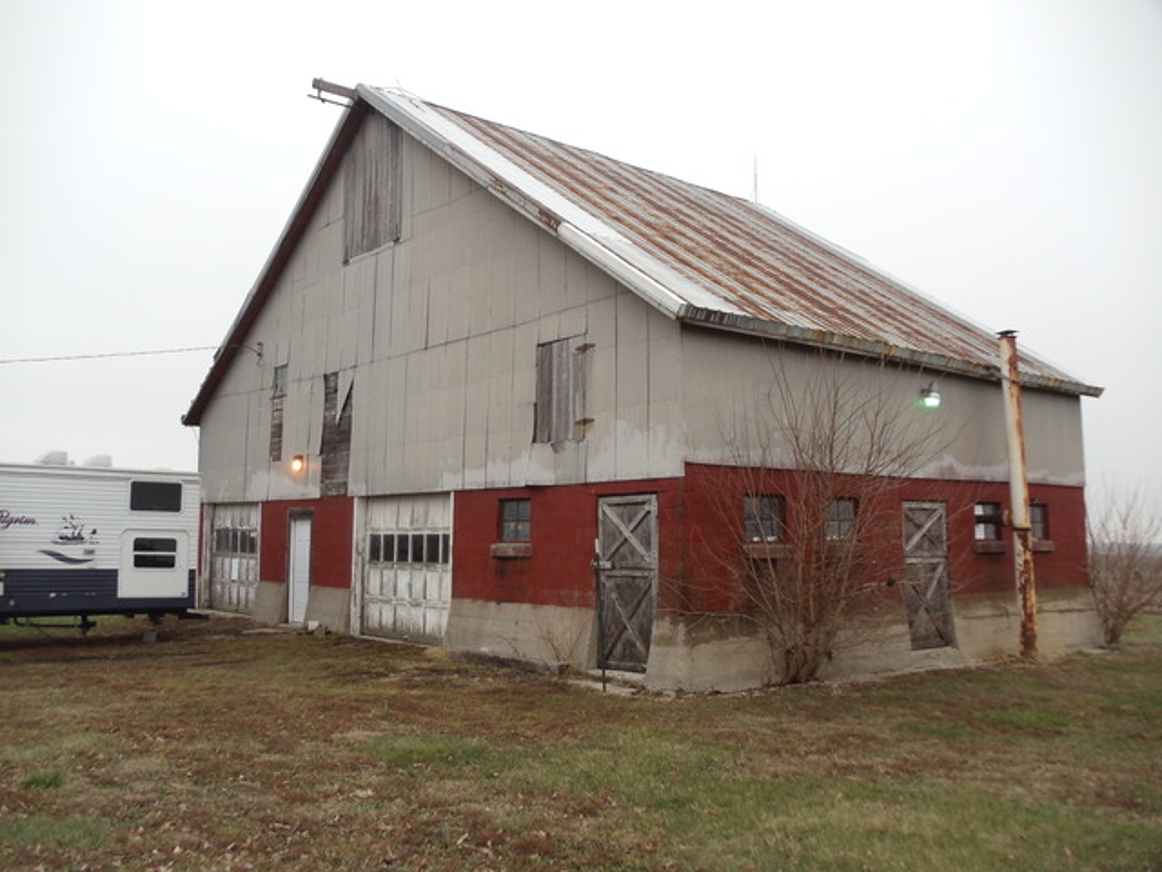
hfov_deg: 42.9
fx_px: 1477
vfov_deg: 32.9
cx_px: 581
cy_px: 436
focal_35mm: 44
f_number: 3.5
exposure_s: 1/160
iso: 100
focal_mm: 6
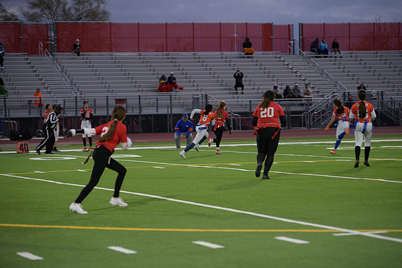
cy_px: 127
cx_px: 207
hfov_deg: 15.9
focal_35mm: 129
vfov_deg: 10.6
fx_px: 1440
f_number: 2.8
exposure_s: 1/200
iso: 400
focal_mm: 122
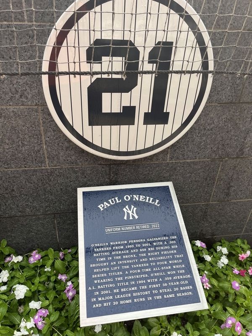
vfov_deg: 67.3
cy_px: 168
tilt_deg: -31.8
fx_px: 252
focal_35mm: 26
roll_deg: -1.9
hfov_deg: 53.1
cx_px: 126
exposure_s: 1/121
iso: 80
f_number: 1.6
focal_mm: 5.1
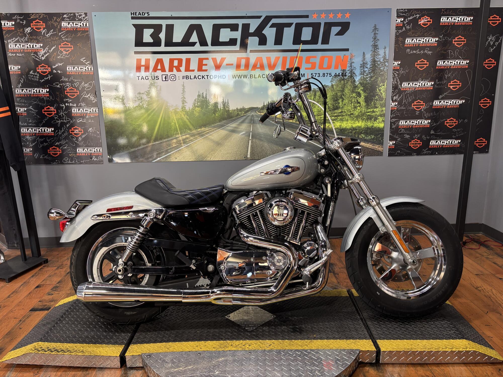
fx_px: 378
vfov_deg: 53.1
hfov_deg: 67.3
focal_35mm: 26
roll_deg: +1.2
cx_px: 252
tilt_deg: -12.9
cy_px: 188
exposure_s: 1/60
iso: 125
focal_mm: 5.96
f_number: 1.6
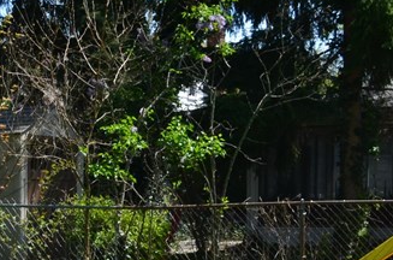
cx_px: -203
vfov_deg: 11.2
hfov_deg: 15.7
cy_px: 281
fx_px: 1306
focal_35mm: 120
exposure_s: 1/125
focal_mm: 24
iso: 200
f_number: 11
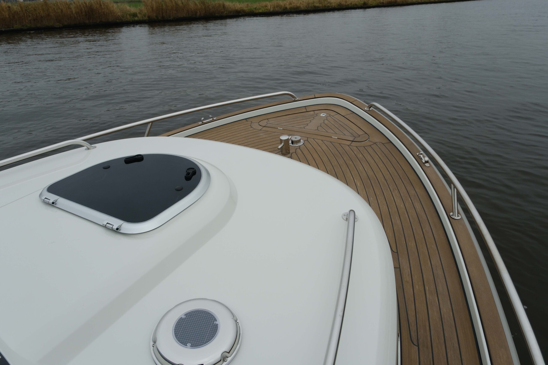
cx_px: 274
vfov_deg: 53.1
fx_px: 365
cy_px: 182
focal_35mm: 24
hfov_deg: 73.7
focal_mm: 16
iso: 400
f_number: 8
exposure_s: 1/240
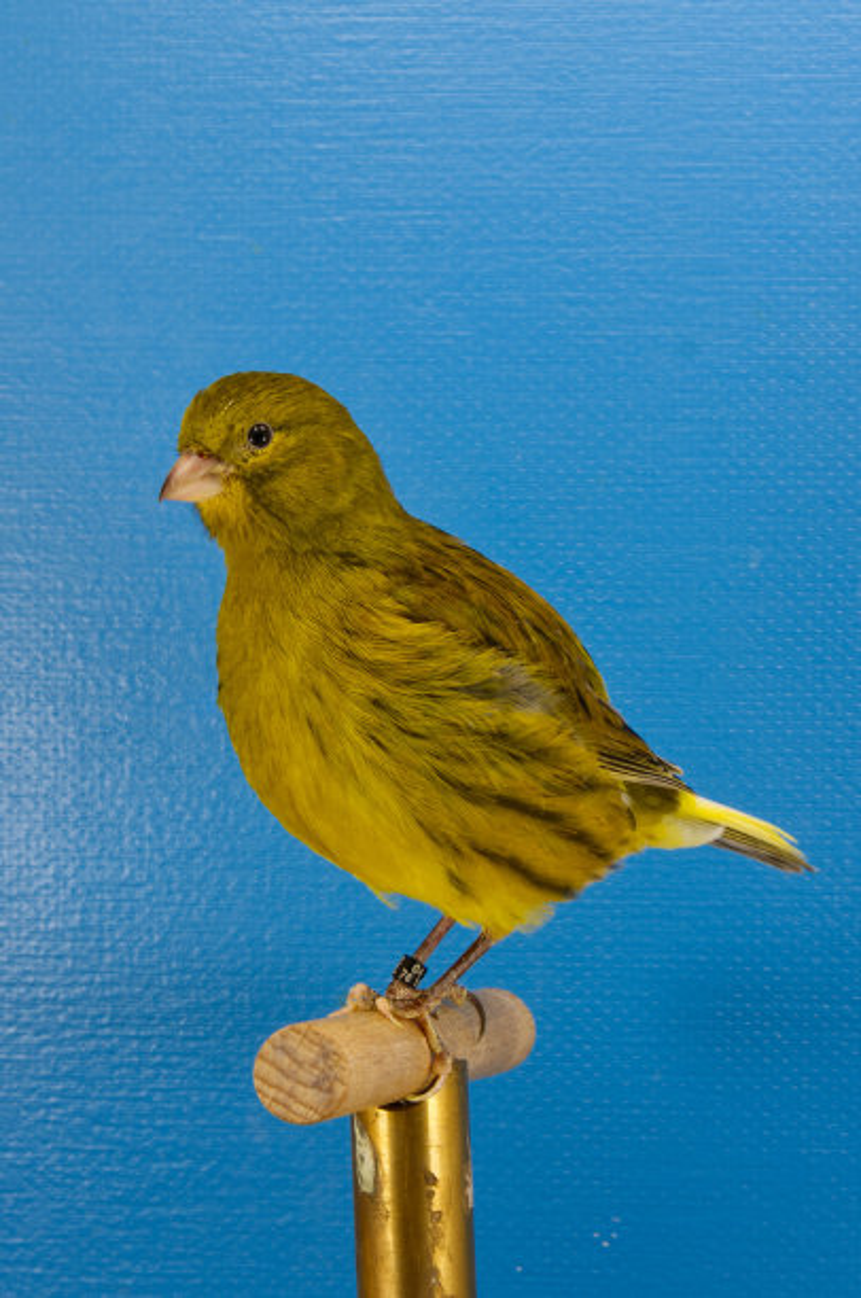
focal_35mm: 75
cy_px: 649
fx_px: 2700
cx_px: 430
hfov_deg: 18.1
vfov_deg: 27.0
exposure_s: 1/30
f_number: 13
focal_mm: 50
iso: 100
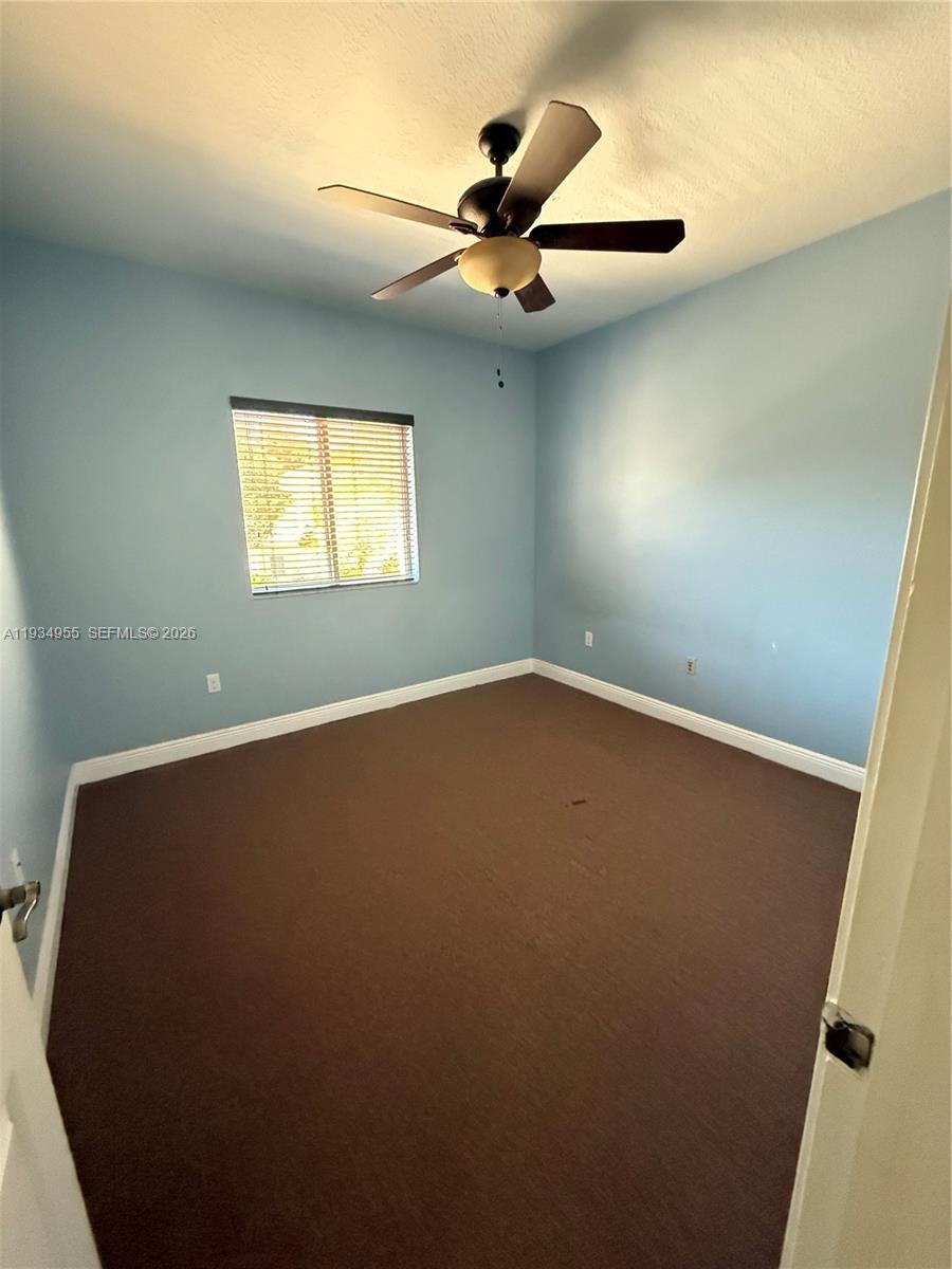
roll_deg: -0.1
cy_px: 634
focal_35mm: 14
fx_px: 513
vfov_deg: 102.1
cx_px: 476
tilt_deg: -13.7
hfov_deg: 85.7
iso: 1250
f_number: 2.2
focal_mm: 2.22
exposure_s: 1/60
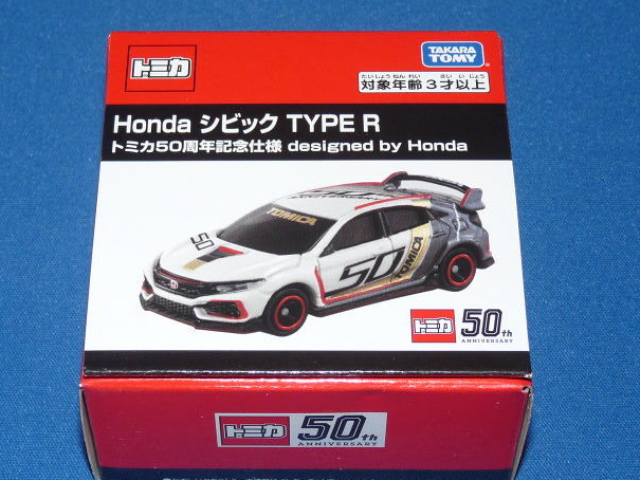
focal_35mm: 92
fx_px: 1701
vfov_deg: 16.1
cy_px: 250
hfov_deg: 21.3
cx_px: 306
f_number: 3.2
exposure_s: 1/30
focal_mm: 8.7
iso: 100
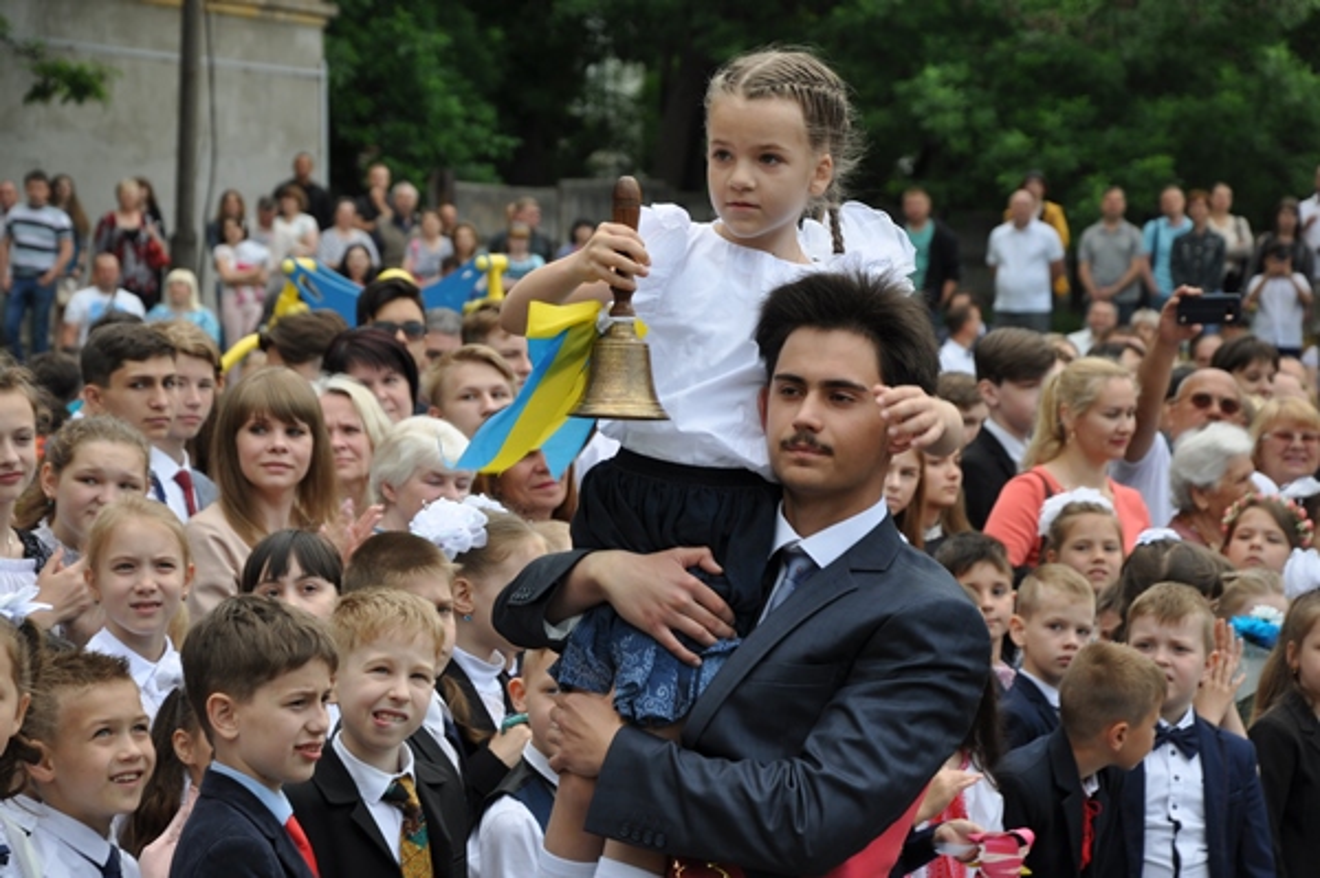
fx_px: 4671
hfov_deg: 16.1
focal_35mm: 128
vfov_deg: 10.7
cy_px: 439
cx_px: 660
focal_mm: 85
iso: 200
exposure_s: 1/200
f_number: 7.1
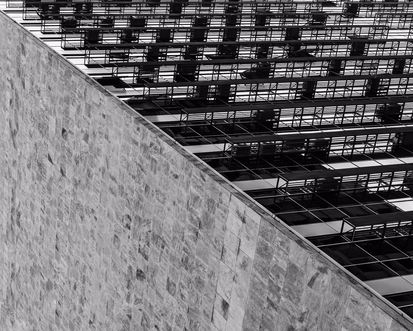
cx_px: 210
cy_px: 166
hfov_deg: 29.1
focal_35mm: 65
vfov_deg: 23.5
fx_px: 795
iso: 200
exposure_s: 1/400
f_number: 8
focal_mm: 27.9
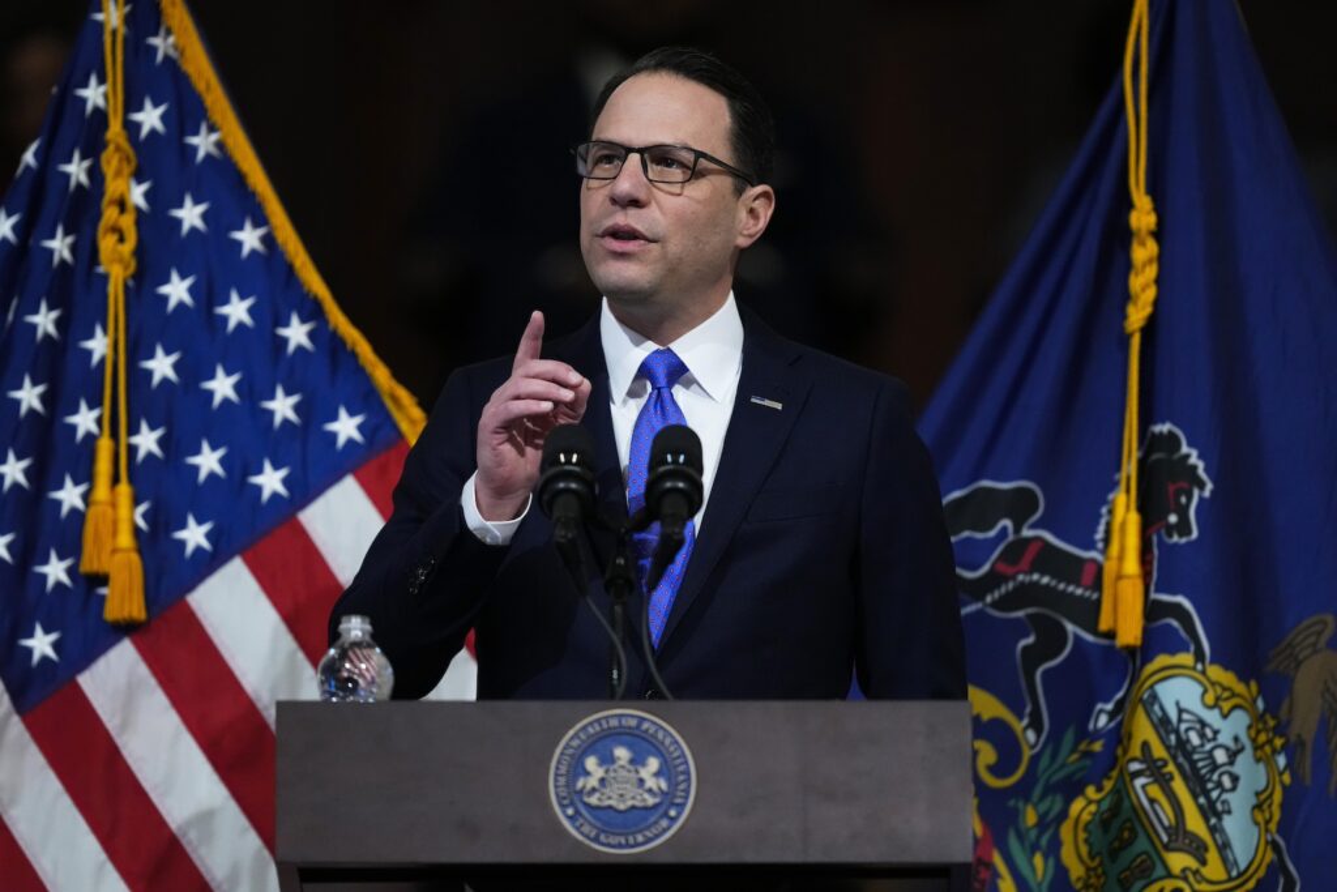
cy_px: 446
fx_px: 14857
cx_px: 668
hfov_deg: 5.2
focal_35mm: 400
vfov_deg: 3.4
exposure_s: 1/400
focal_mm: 400
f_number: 2.8
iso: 3200
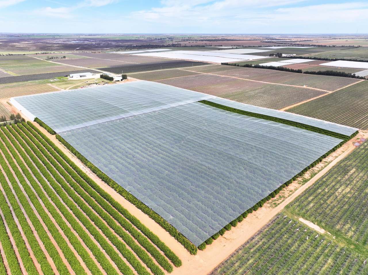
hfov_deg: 71.6
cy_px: 138
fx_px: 255
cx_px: 184
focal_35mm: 24
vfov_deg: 56.8
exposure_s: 1/3200
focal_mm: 12.29
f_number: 2.8
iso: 110
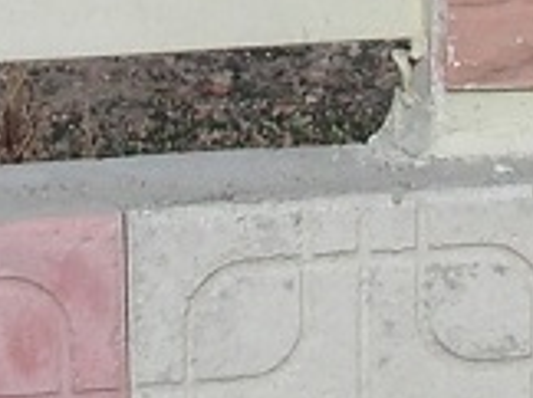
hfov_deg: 5.3
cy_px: -220
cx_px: 352
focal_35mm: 372
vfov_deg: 4.0
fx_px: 5719
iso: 50
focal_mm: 7.7
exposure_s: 1/750
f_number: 3.6
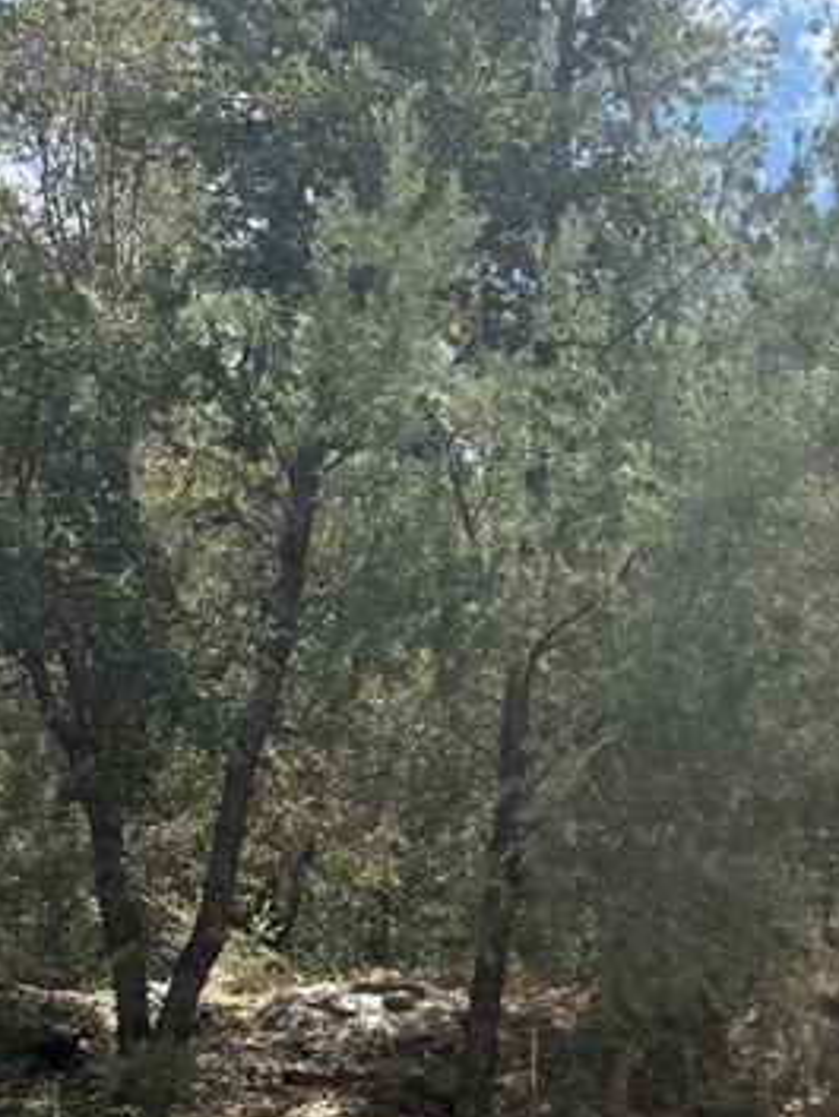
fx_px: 1873
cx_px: 855
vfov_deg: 32.1
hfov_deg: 24.0
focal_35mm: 58
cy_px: 935
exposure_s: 1/2703
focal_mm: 6.76
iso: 100
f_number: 1.78
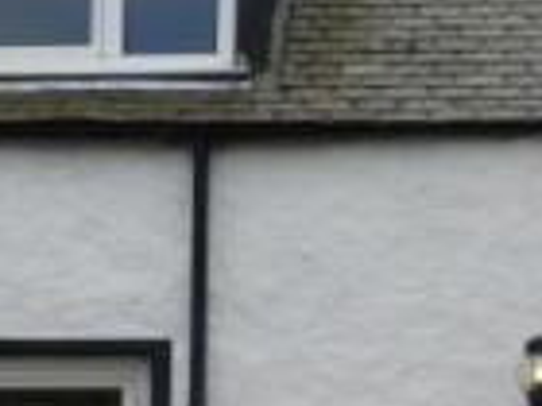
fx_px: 2599
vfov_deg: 8.9
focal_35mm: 166
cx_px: 285
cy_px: 462
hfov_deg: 11.9
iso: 100
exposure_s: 1/800
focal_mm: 6.9
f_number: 3.9
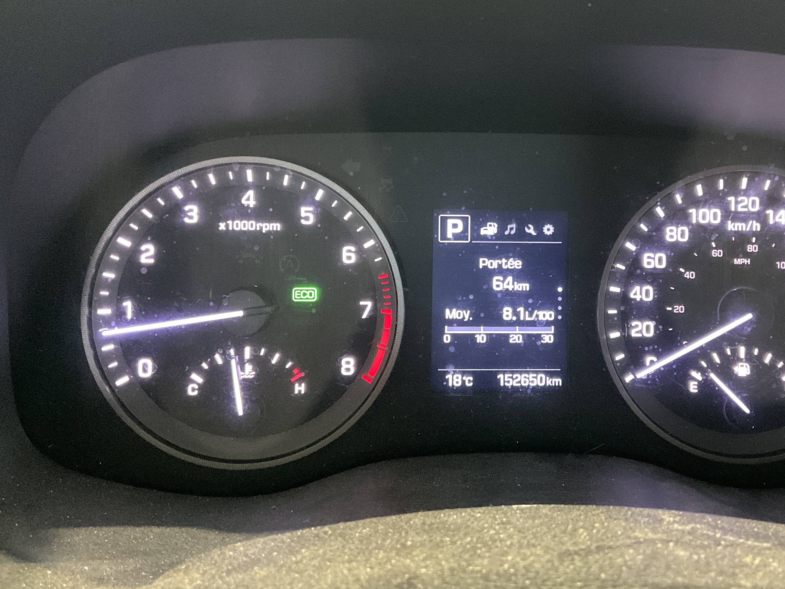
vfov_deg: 37.6
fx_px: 862
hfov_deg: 48.4
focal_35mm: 38
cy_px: 233
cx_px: 506
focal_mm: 3
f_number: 1.8
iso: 500
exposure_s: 1/30
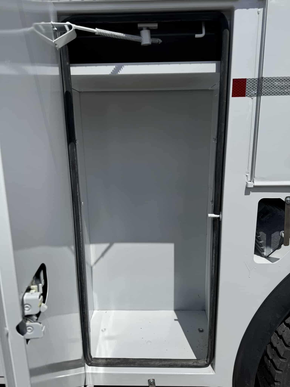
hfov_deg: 56.8
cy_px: 194
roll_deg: -0.6
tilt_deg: -8.2
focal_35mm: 24
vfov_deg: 71.6
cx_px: 145
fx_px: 268
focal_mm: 6.76
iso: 80
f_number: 1.78
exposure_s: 1/12346
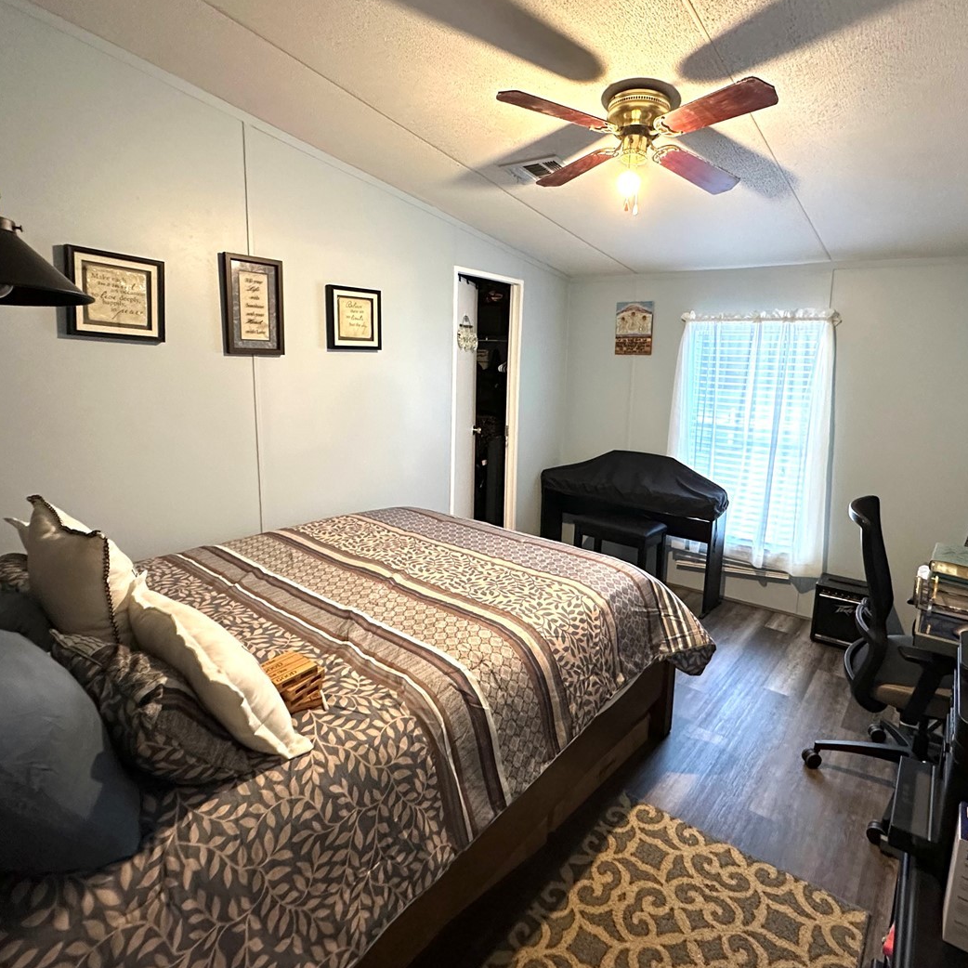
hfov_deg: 77.4
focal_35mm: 19
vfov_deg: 77.6
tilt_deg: -8.7
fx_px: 601
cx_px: 541
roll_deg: -2.0
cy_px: 457
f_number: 2.2
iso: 640
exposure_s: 1/60
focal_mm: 2.22
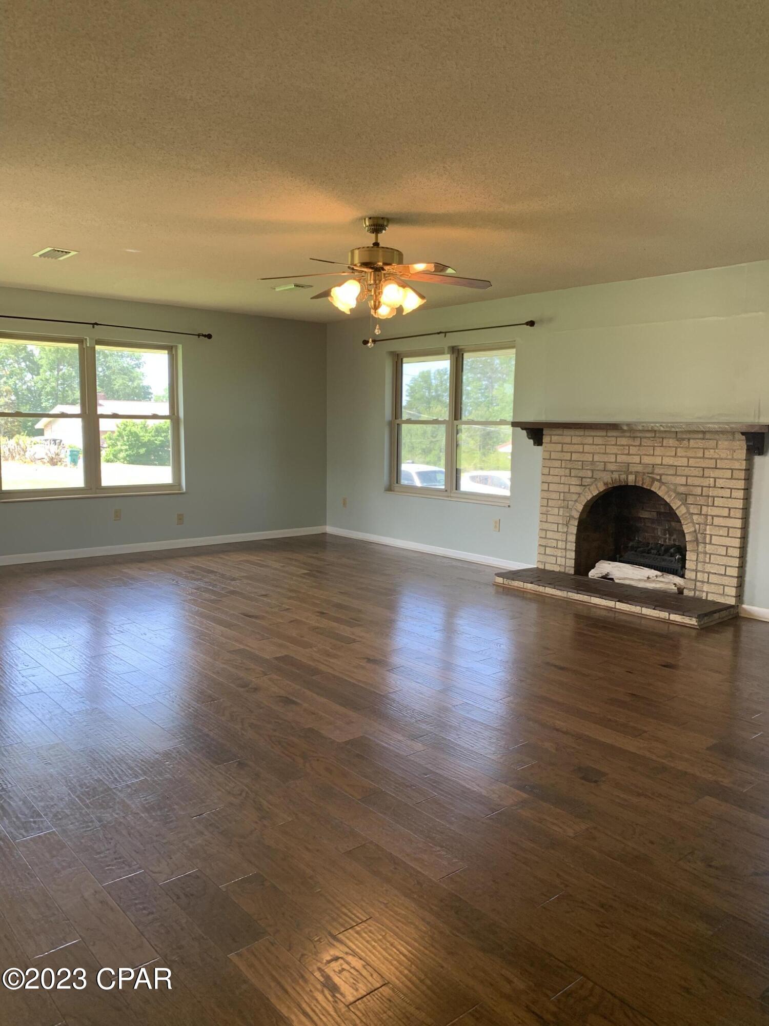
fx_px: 770
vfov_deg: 67.3
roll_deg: -1.1
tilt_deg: -6.4
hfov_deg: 53.1
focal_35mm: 26
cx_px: 384
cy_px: 513
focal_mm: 4.25
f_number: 1.8
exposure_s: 1/120
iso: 100
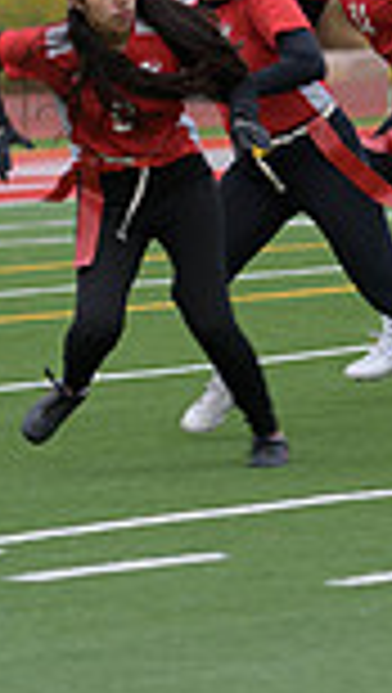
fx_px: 9817
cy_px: 151
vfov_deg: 4.0
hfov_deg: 2.3
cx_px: 117
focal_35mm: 533
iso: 140
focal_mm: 135
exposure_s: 1/200
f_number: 2.8
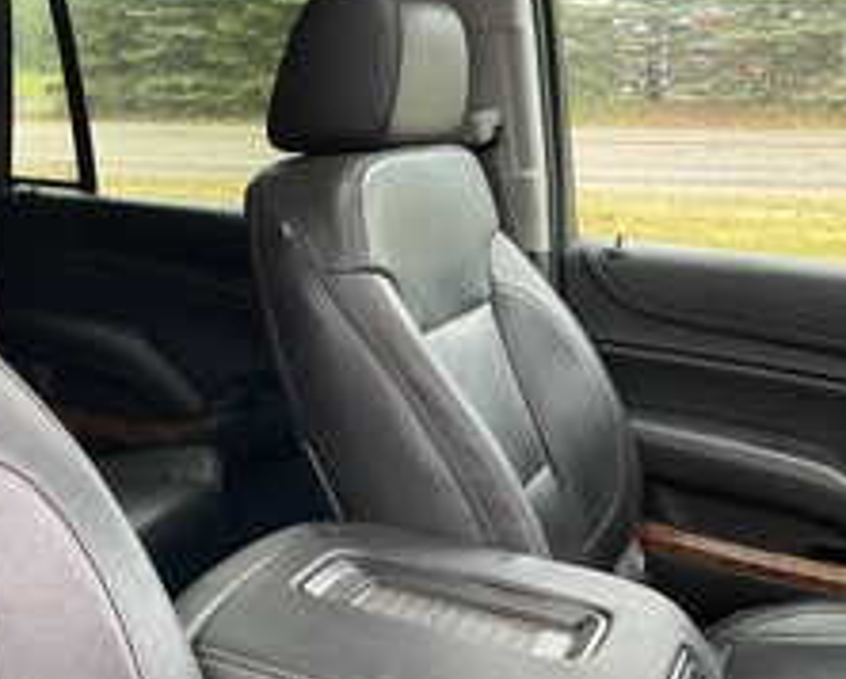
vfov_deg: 29.6
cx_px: 156
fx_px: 1278
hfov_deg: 35.3
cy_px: 271
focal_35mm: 51
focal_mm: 3
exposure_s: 1/77
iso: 64
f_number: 1.8
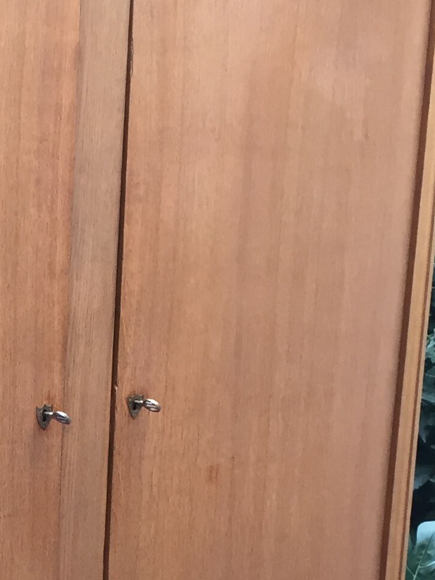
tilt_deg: -15.6
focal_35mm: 98
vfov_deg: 19.5
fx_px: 1643
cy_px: 562
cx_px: -145
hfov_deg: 14.4
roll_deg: -0.1
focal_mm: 4.15
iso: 32
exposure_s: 1/33
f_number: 2.2
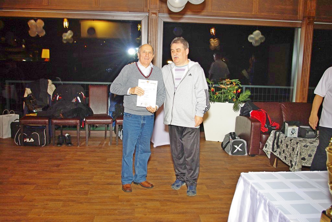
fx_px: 332
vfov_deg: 37.0
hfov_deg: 53.1
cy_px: 111
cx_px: 166
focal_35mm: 36
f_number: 4
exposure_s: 1/45
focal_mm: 24.38
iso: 400
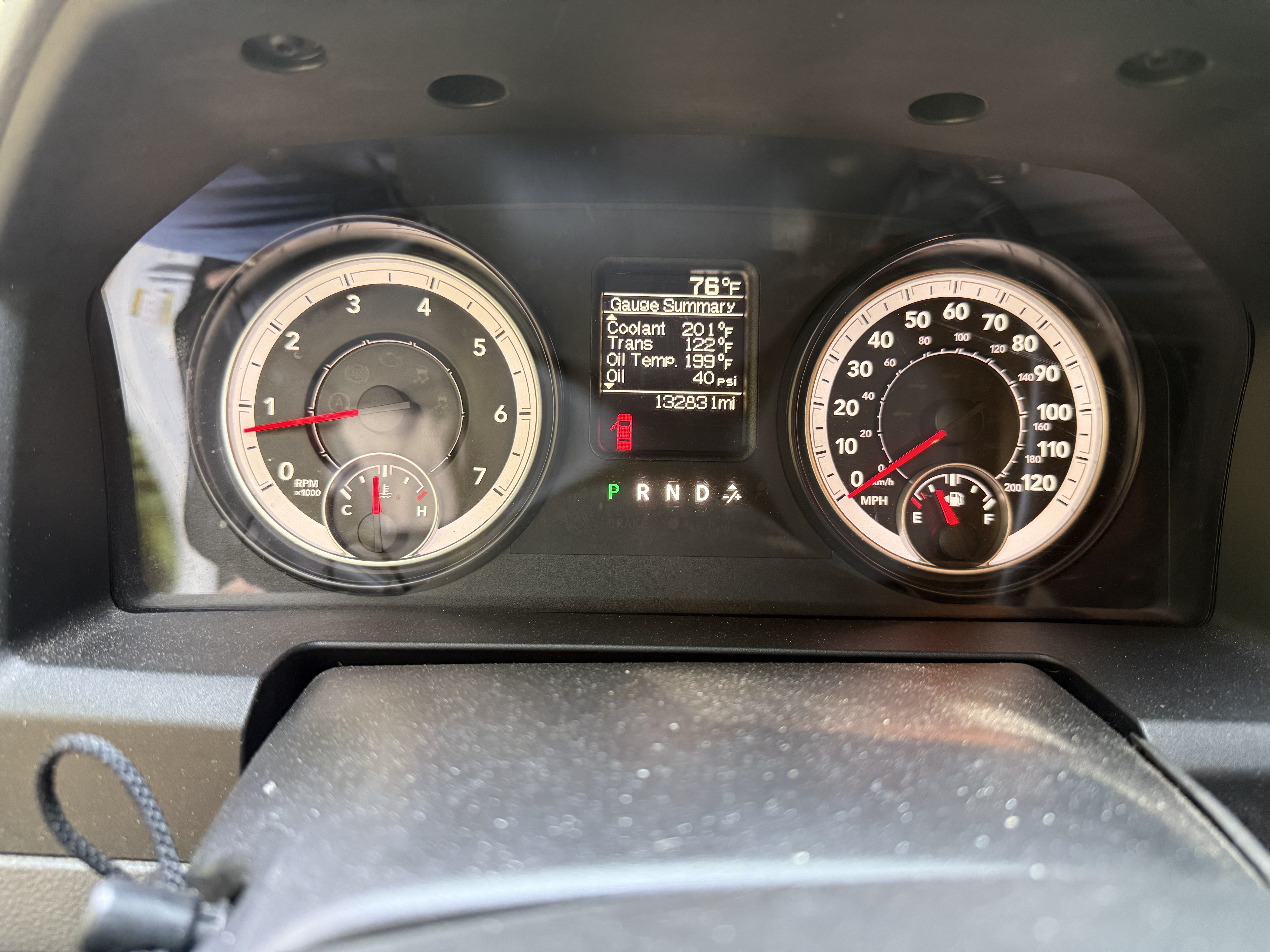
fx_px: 881
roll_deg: -2.0
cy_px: 476
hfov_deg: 71.6
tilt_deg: -19.9
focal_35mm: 24
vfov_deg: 56.8
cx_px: 635
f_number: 1.78
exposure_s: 1/60
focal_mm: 6.76
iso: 400
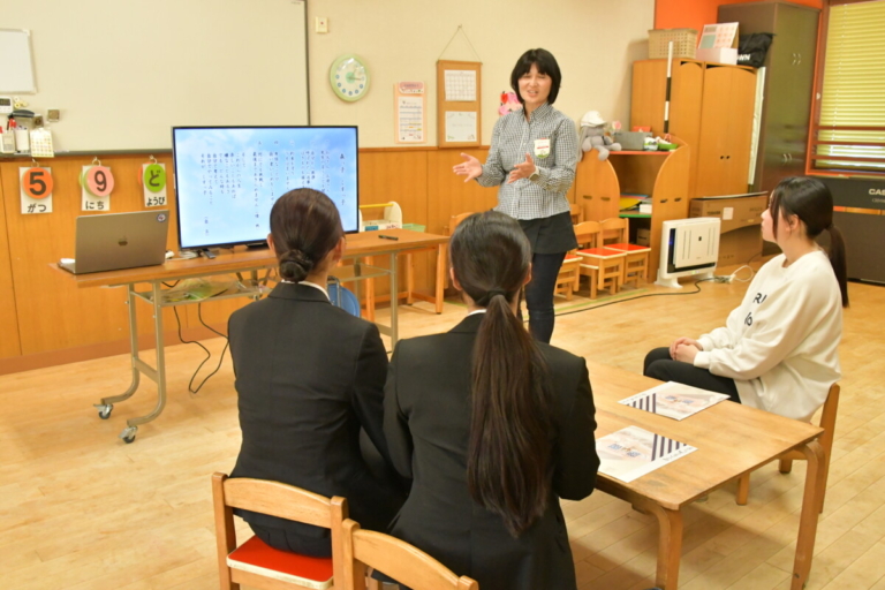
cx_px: 442
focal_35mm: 31
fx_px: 762
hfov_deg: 60.3
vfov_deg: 42.3
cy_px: 295
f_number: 5.6
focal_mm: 21
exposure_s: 1/125
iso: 4000
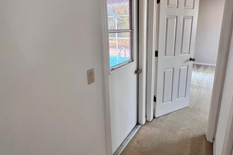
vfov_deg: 61.4
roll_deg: +0.9
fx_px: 129
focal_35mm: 20
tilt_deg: -16.4
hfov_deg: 83.8
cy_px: 62
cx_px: 125
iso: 200
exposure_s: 1/99
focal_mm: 1.57
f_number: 1.8
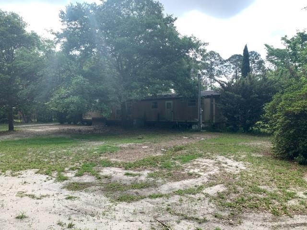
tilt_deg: -0.6
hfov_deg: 67.3
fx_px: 231
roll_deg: -0.4
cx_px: 154
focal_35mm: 26
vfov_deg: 53.1
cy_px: 115
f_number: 1.8
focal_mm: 4.25
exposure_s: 1/274
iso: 25
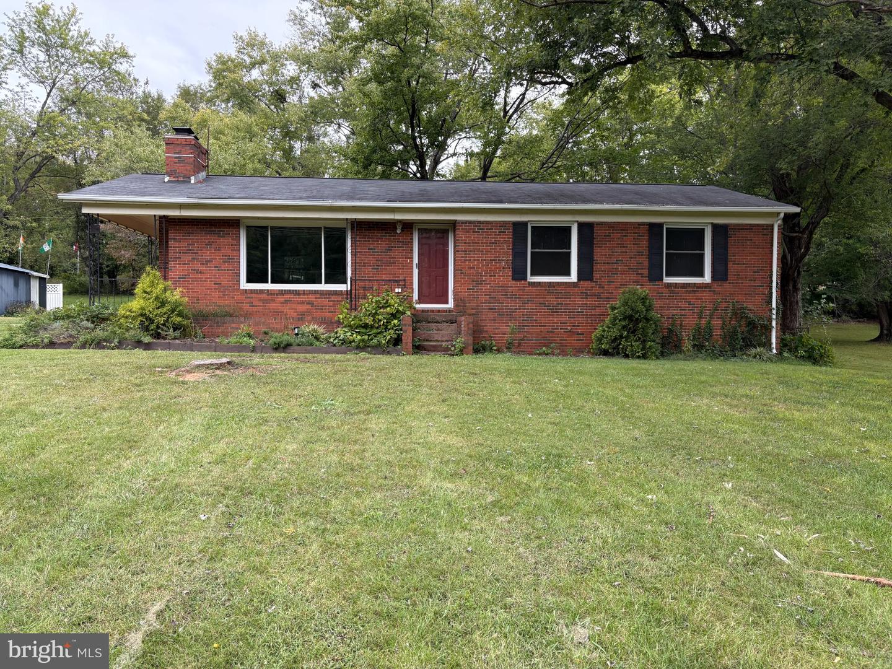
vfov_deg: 53.1
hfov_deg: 67.3
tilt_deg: +0.1
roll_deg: +0.4
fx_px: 670
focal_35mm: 26
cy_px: 334
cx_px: 446
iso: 50
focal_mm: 5.96
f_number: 1.6
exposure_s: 1/293
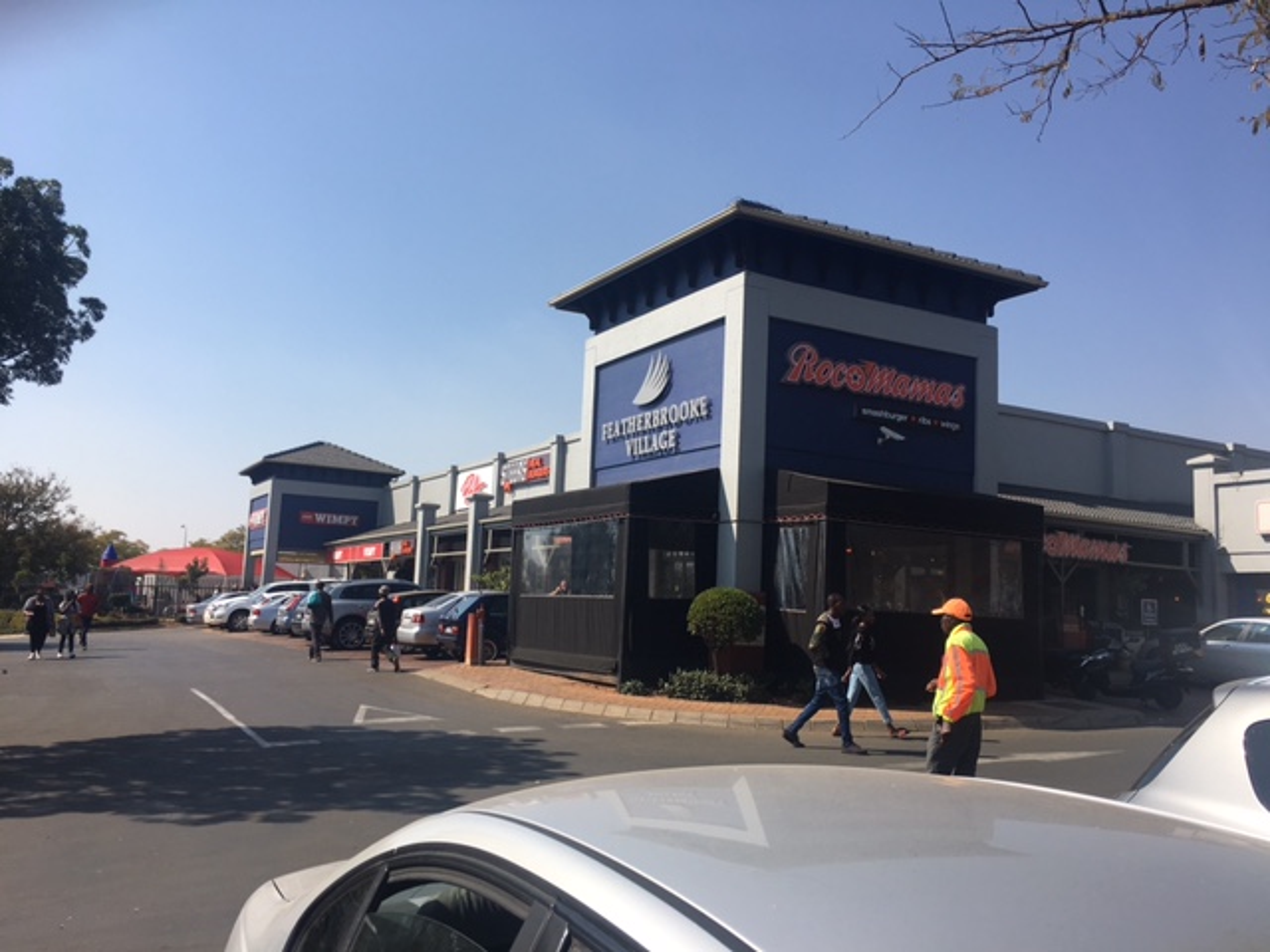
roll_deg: -2.3
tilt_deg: +6.4
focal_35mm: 29
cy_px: 476
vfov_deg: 48.2
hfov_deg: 61.7
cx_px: 635
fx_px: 1064
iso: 25
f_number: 2.2
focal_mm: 4.15
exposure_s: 1/1709
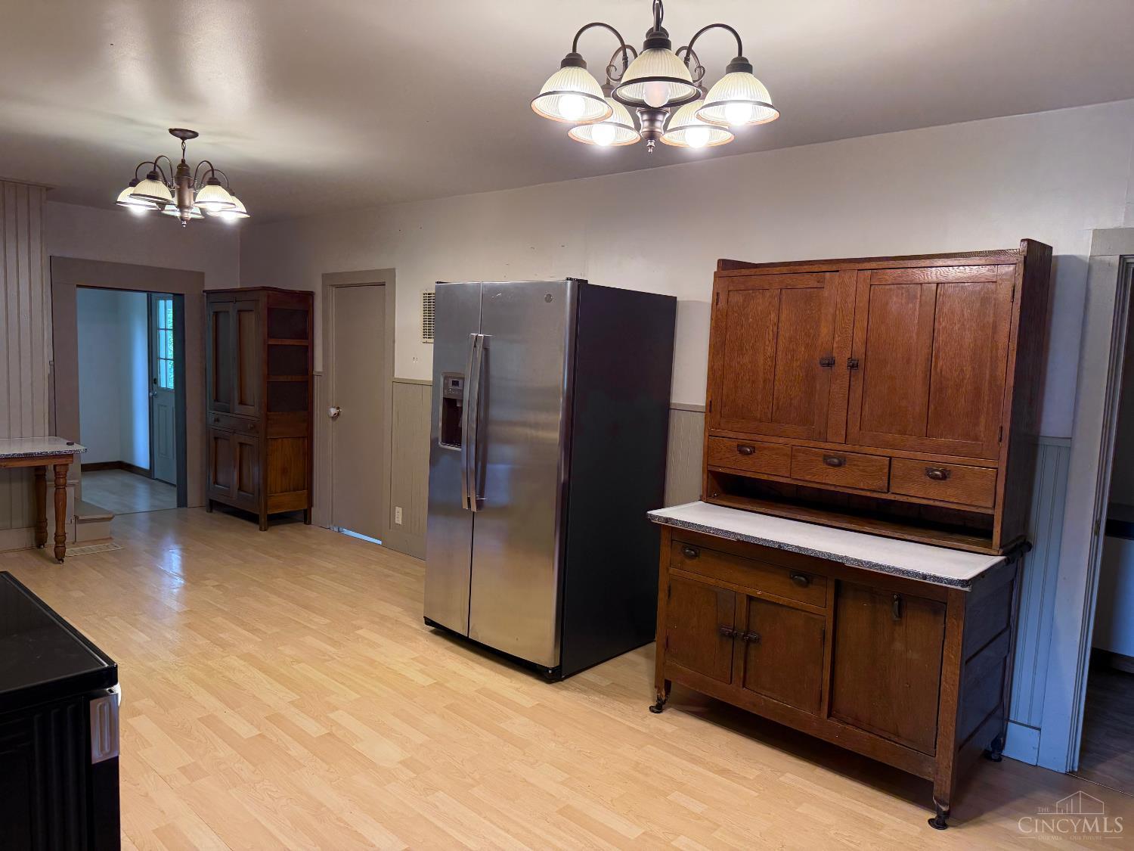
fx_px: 786
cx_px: 567
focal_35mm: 24
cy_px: 426
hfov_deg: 71.6
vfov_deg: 56.8
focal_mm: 6.76
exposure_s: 1/60
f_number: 1.78
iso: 200
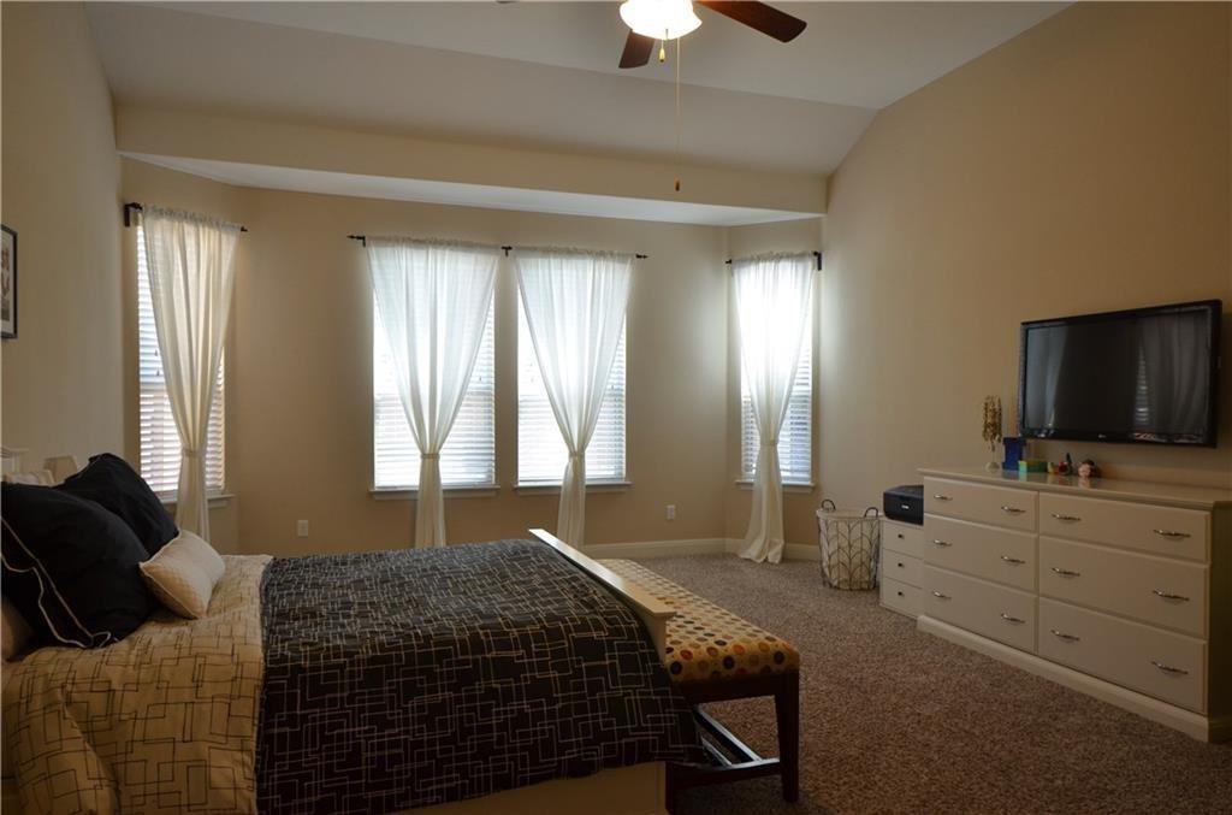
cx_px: 616
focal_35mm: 24
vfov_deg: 52.9
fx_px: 819
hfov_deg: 73.9
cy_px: 408
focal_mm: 16
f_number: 5.6
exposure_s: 1/60
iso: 500
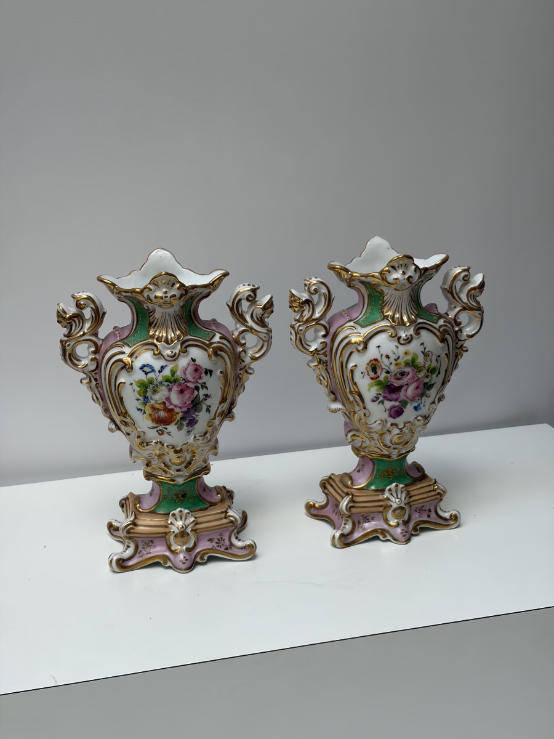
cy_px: 370
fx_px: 1110
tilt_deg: -17.8
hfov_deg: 28.0
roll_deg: +1.2
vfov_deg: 36.8
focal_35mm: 52
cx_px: 277
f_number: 1.6
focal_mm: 5.96
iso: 25
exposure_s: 1/179
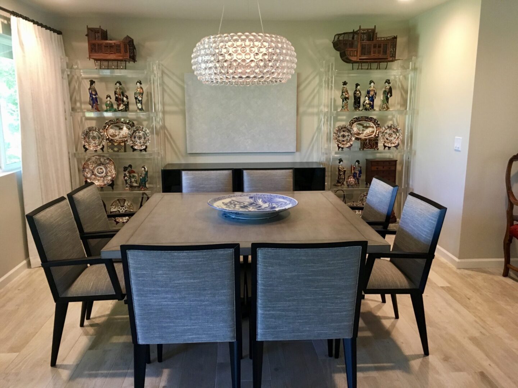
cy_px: 194
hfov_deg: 61.7
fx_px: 434
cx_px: 259
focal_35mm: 29
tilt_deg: -10.5
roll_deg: -0.1
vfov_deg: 48.2
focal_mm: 4.15
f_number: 2.2
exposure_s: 1/30
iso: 160
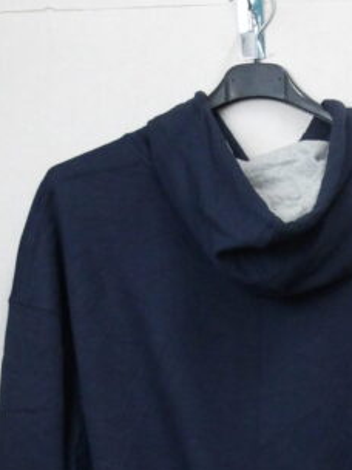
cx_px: 312
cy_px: 405
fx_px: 963
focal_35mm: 71
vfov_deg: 26.6
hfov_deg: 20.3
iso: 673
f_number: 3
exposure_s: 1/60
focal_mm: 4.9
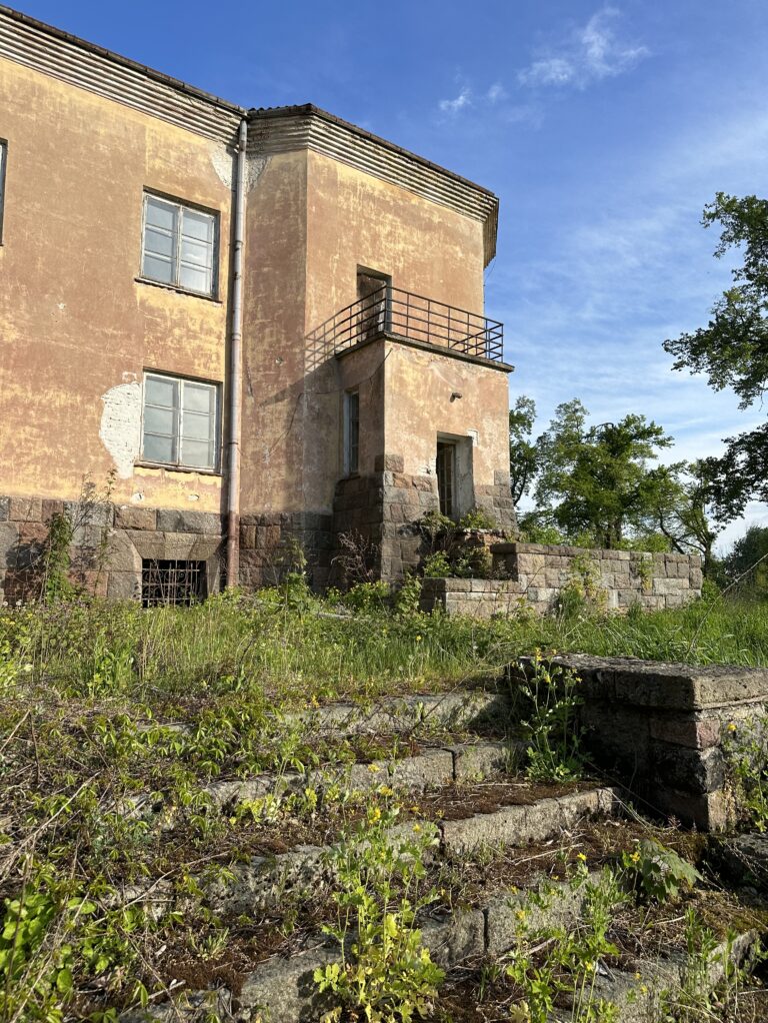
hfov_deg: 56.8
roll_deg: -0.1
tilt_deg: +7.6
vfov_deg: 71.6
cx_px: 384
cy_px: 512
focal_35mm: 24
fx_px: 710
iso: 80
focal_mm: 6.86
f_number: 1.78
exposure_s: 1/2809
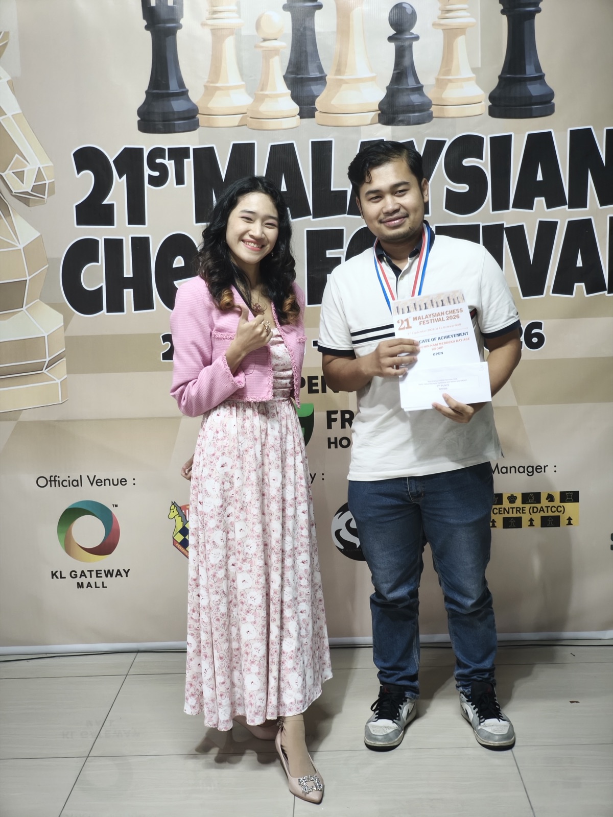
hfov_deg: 31.5
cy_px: 408
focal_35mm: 46
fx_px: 1086
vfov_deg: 41.2
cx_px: 306
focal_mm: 7.1
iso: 1000
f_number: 1.9
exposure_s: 1/50
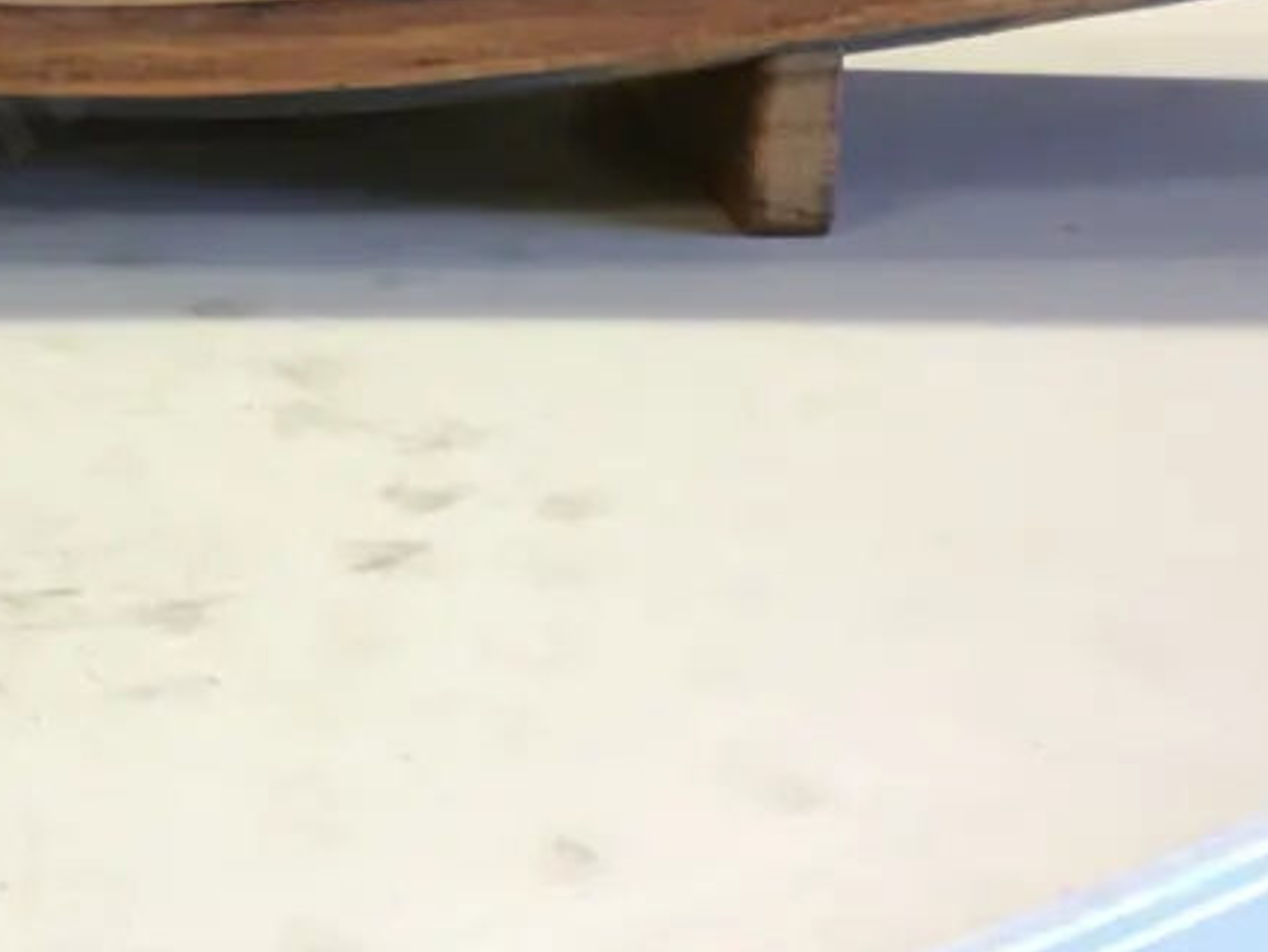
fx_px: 2529
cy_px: 9
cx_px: 127
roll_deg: -0.7
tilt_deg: -11.9
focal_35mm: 69
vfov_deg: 20.7
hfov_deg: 27.2
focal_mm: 4.15
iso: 50
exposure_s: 1/17
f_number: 2.2
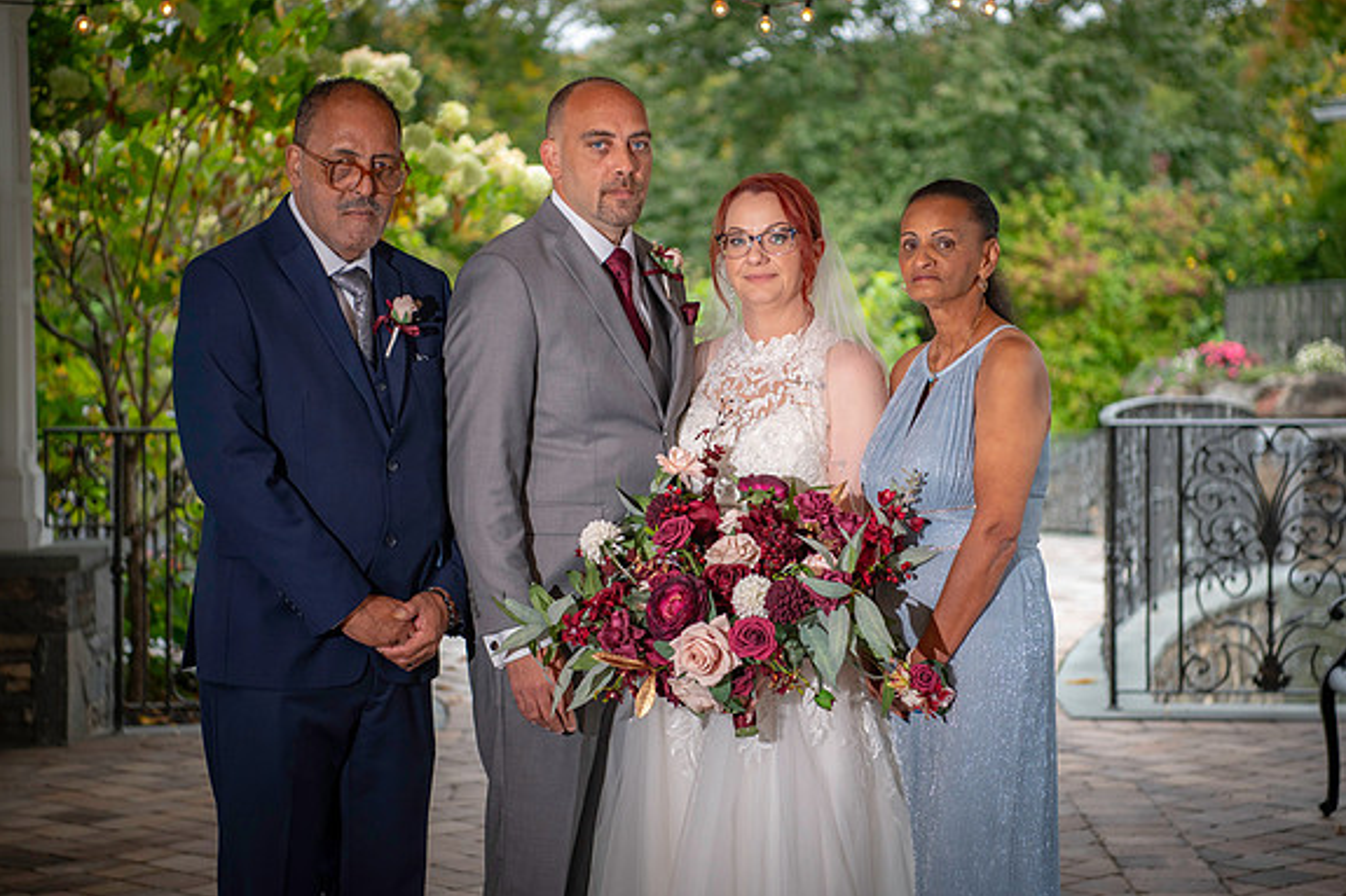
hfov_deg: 25.7
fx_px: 2953
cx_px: 740
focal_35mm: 79
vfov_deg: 17.3
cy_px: 411
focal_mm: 70
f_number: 2.8
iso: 800
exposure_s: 1/500
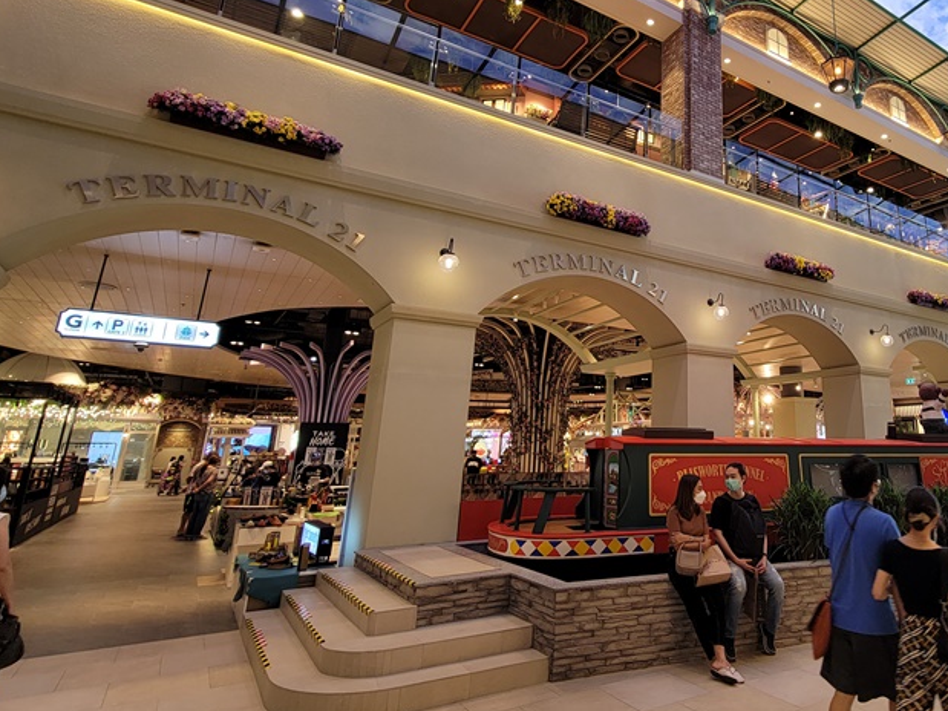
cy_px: 273
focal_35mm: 21
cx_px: 678
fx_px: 575
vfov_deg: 62.7
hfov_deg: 74.8
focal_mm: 2.2
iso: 64
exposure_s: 1/50
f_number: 2.2
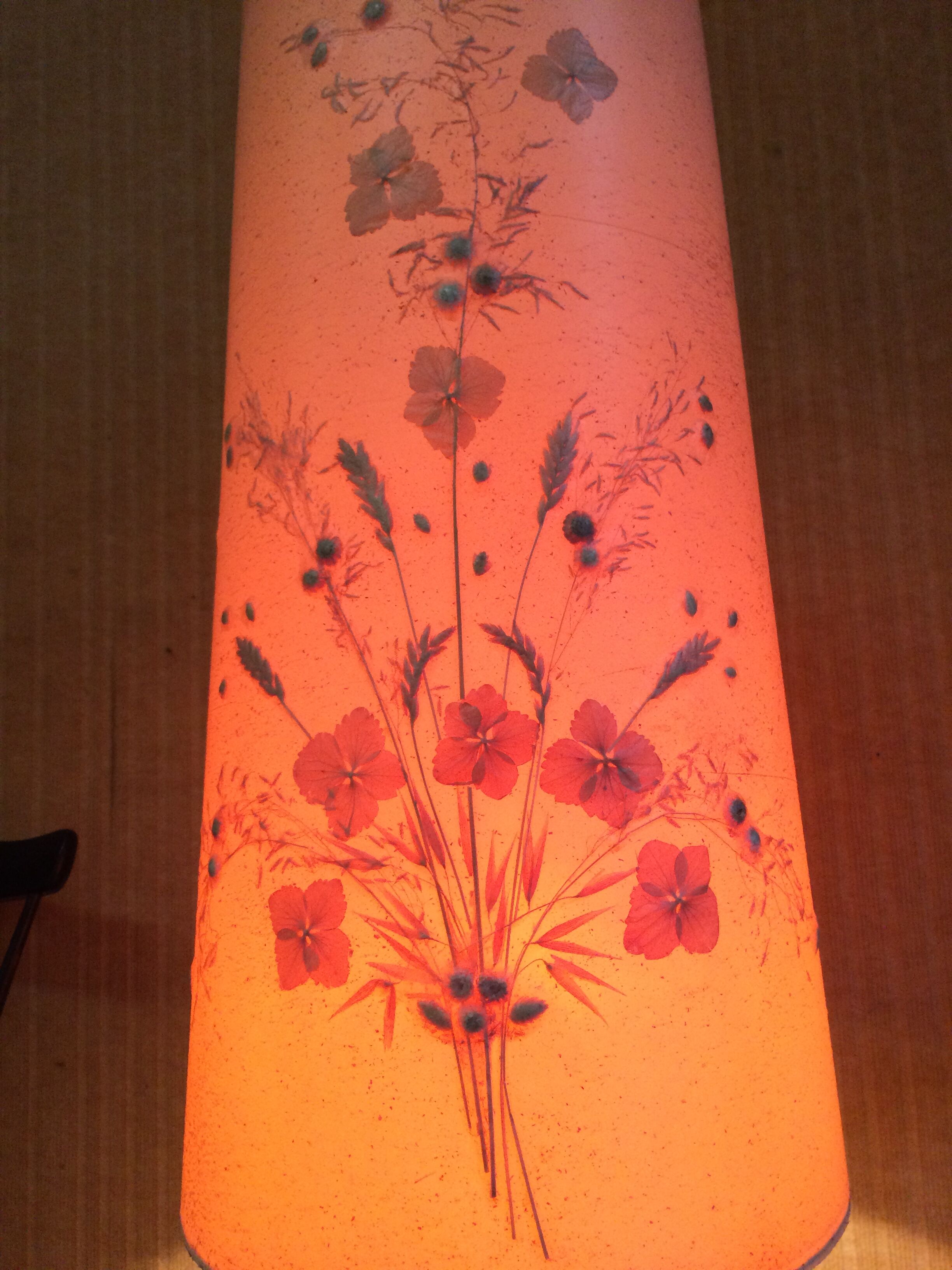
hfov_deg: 48.2
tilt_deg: +7.5
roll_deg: +0.5
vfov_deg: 61.7
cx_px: 476
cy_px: 635
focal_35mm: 29
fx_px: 1063
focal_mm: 4.15
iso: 80
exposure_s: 1/33
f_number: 2.2
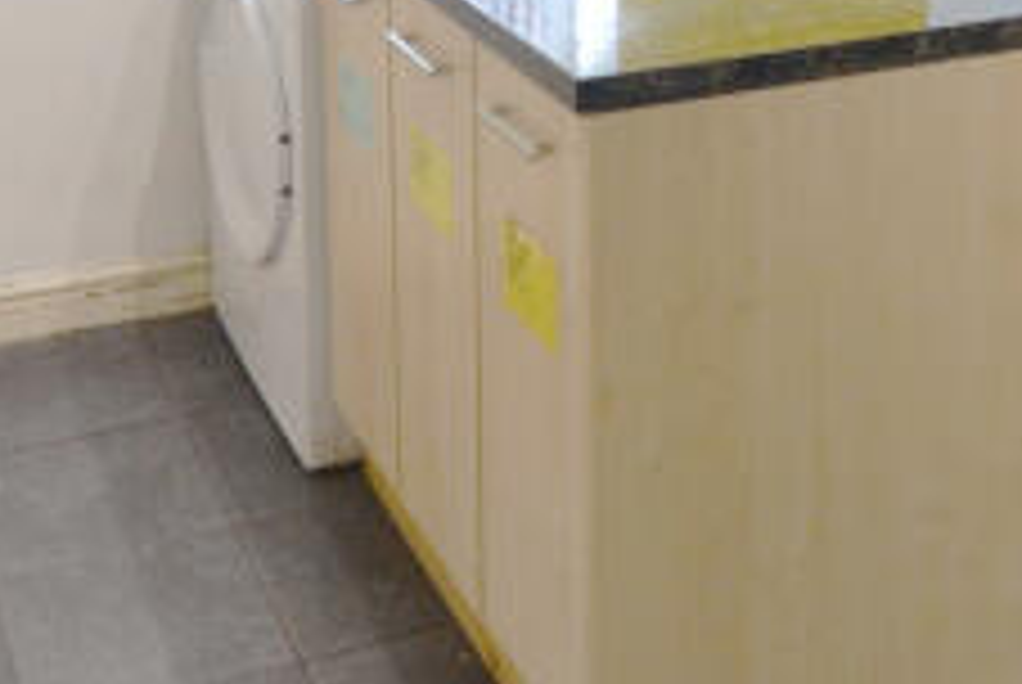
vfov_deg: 19.4
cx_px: 680
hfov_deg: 30.3
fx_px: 1876
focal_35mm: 66
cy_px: -151
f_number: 3.5
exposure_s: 1/60
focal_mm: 10
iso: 720
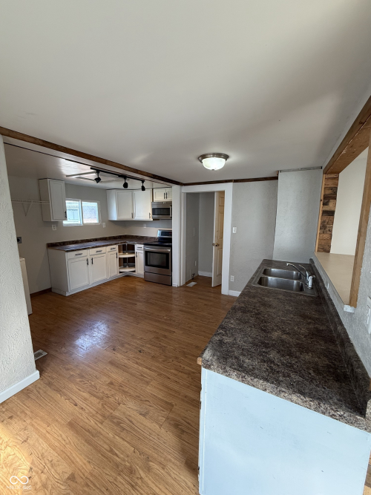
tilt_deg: -8.2
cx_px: 186
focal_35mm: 14
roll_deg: -0.2
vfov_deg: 102.1
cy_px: 248
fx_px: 200
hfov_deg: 85.7
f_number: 2.2
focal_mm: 2.22
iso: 160
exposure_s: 1/120
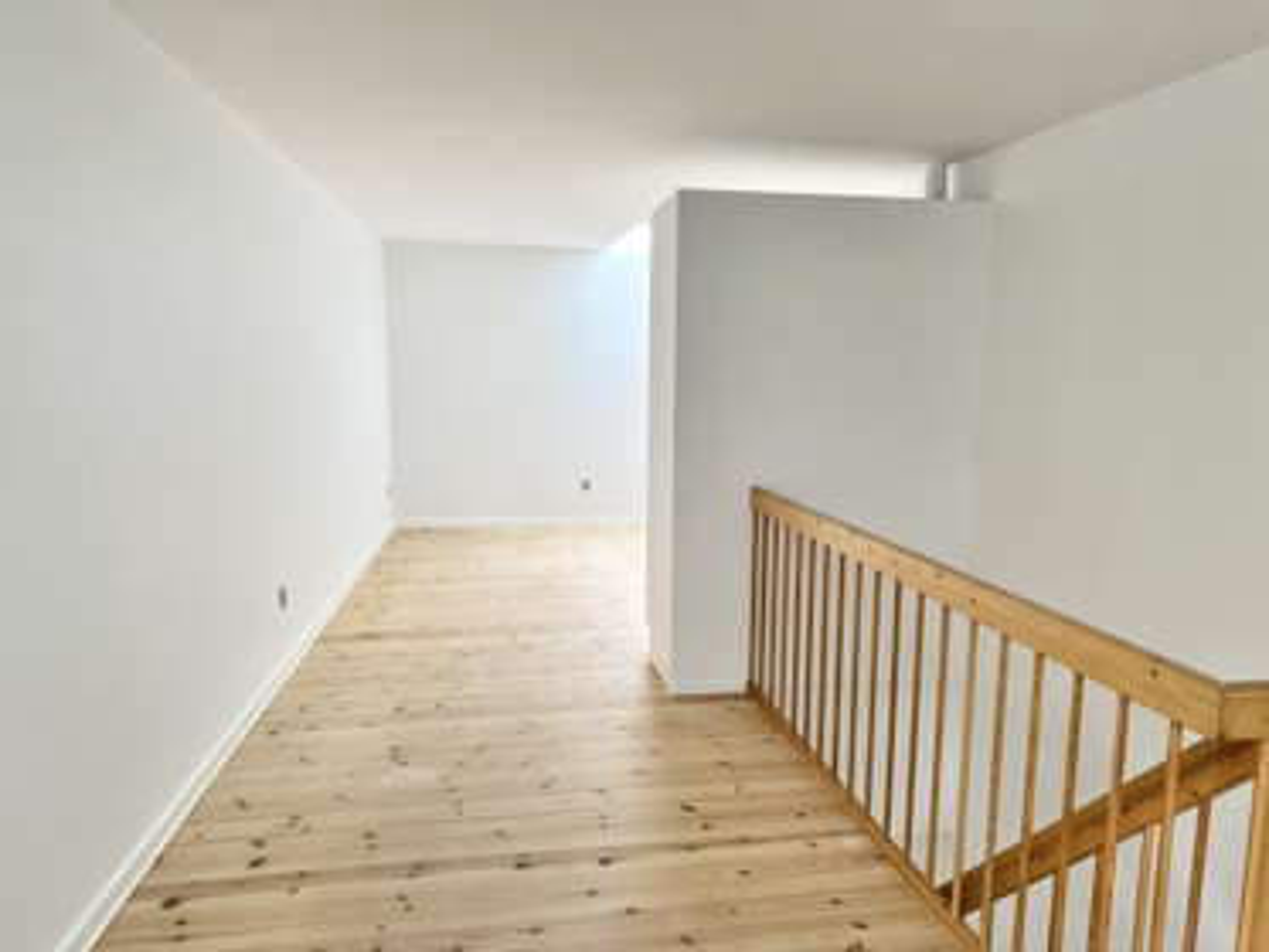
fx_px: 880
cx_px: 634
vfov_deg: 56.8
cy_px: 476
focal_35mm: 24
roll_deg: -1.5
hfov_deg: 71.6
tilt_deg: -6.3
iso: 80
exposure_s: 1/121
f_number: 1.78
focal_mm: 6.86
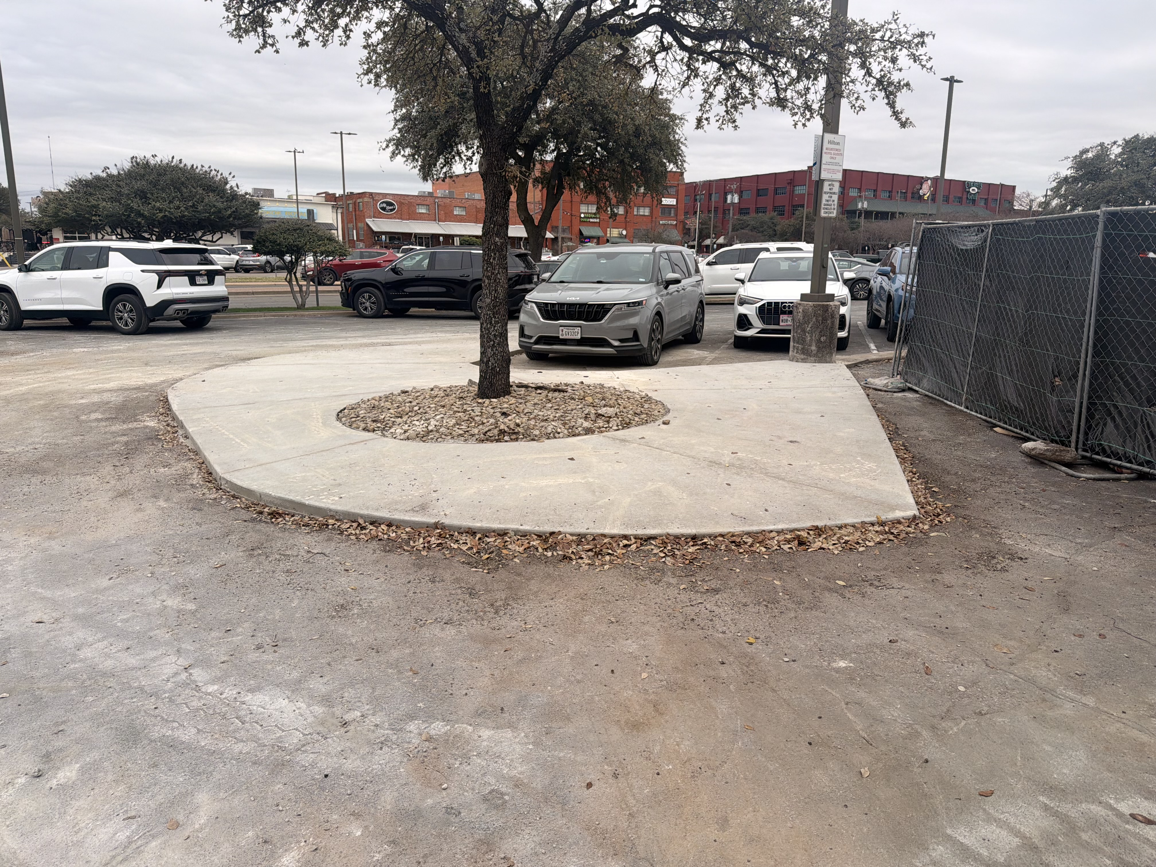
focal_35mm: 24
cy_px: 434
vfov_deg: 56.8
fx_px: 801
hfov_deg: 71.6
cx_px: 578
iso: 80
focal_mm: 6.76
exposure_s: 1/1211
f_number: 1.78
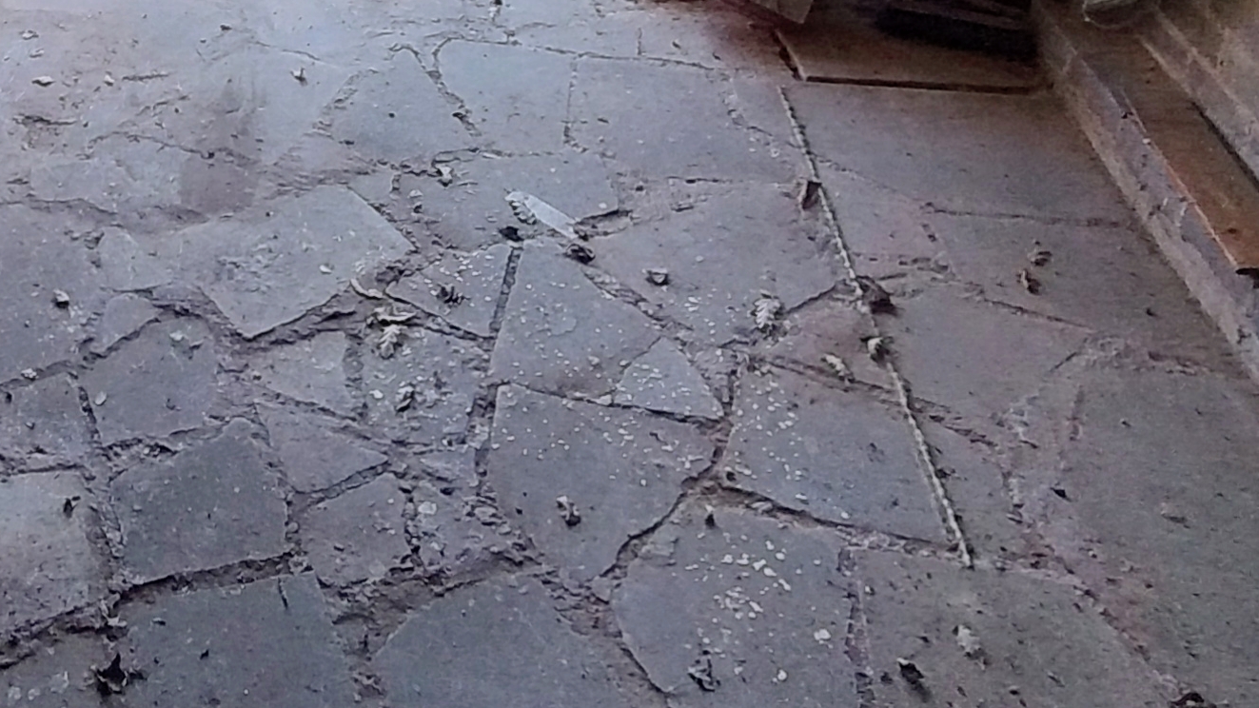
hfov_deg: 43.8
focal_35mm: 43
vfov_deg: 24.5
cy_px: -187
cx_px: 159
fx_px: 1435
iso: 100
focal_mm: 1.66
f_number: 2.2
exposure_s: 1/136
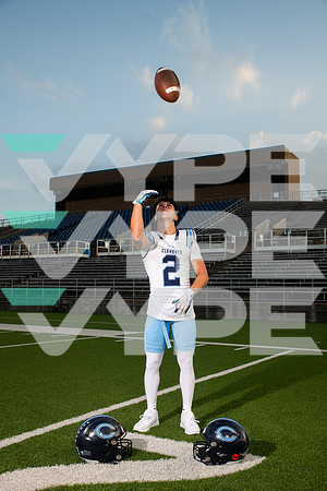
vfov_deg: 53.1
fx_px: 490
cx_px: 164
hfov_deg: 36.9
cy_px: 246
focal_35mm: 36
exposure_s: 1/320
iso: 160
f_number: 7.1
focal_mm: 36
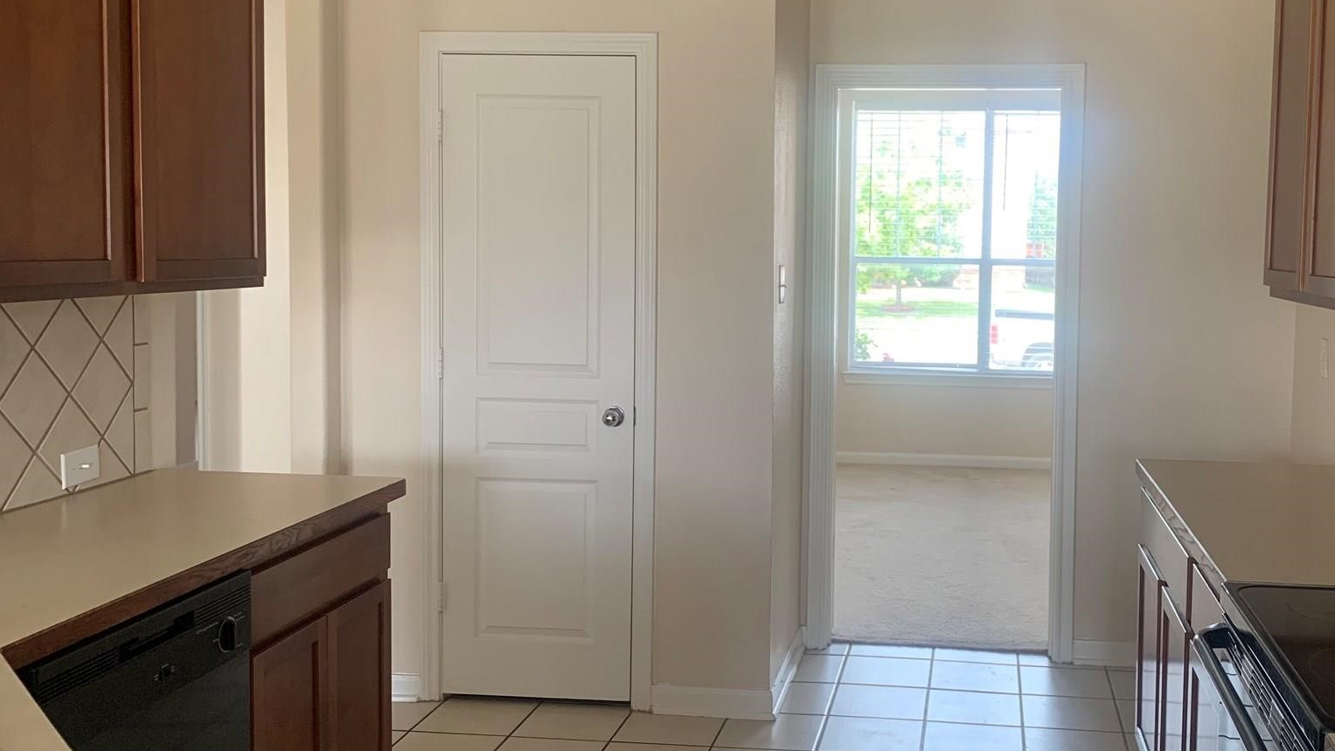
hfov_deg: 52.0
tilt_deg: -3.6
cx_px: 866
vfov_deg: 31.2
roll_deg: -1.1
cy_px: 344
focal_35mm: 38
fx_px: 1345
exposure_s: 1/105
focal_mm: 4.25
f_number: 1.8
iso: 100
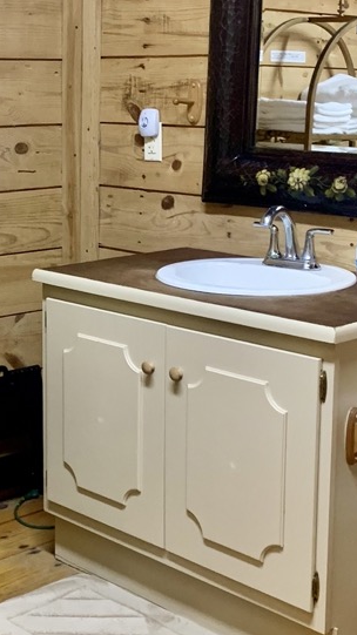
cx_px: 72
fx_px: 1128
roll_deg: -0.5
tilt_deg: -10.4
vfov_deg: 31.4
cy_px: 298
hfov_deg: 17.8
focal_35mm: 67
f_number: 1.8
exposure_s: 1/60
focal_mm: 4.25
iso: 200
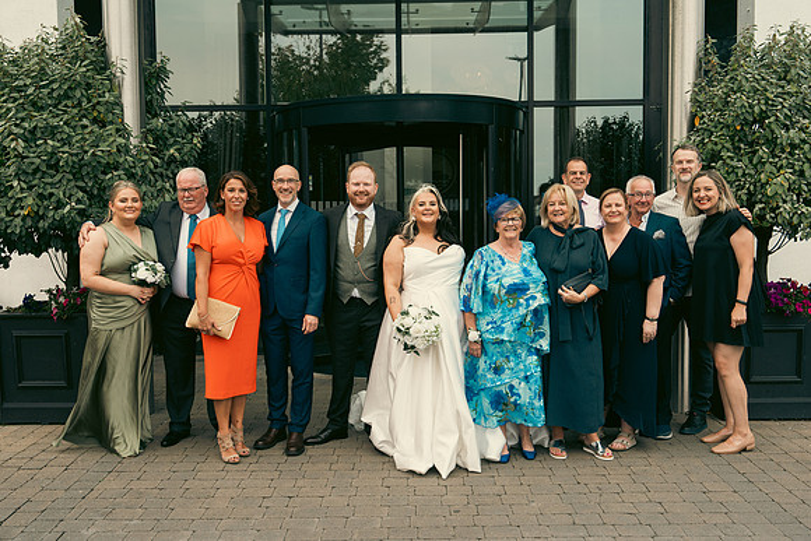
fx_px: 789
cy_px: 270
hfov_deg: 54.4
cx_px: 406
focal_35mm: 35
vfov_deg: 37.9
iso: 160
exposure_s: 1/250
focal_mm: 35
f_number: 5
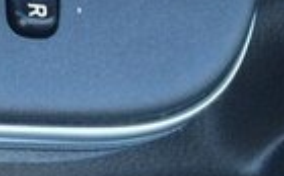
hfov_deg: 12.2
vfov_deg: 8.7
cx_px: -345
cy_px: -104
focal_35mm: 145
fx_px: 1120
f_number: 2.2
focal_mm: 4.15
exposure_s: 1/33
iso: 100
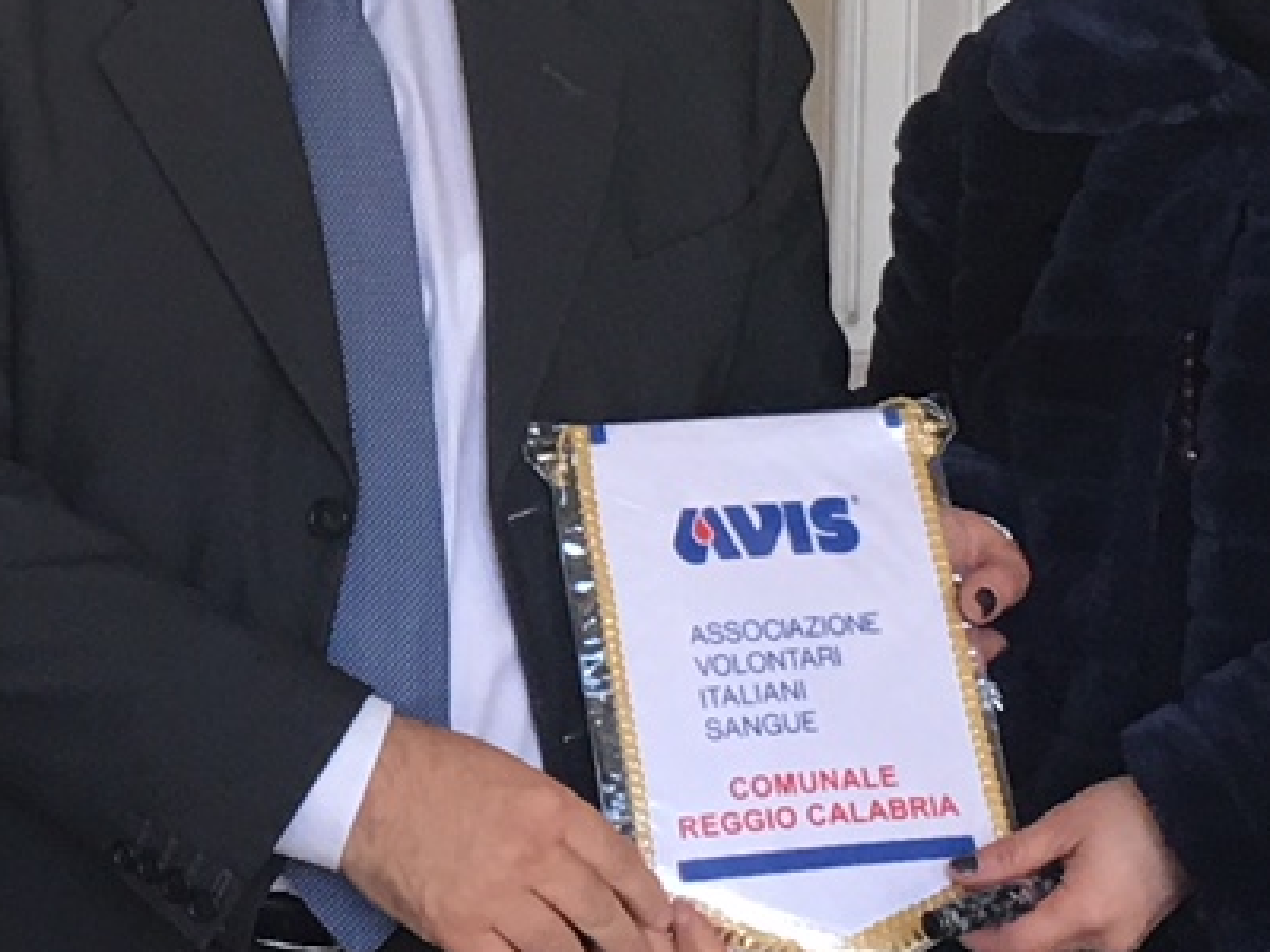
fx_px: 5356
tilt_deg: -2.9
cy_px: -16
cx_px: -359
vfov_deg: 10.1
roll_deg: -0.4
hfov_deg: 13.1
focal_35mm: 146
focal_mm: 4.15
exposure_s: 1/33
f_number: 2.2
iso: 40
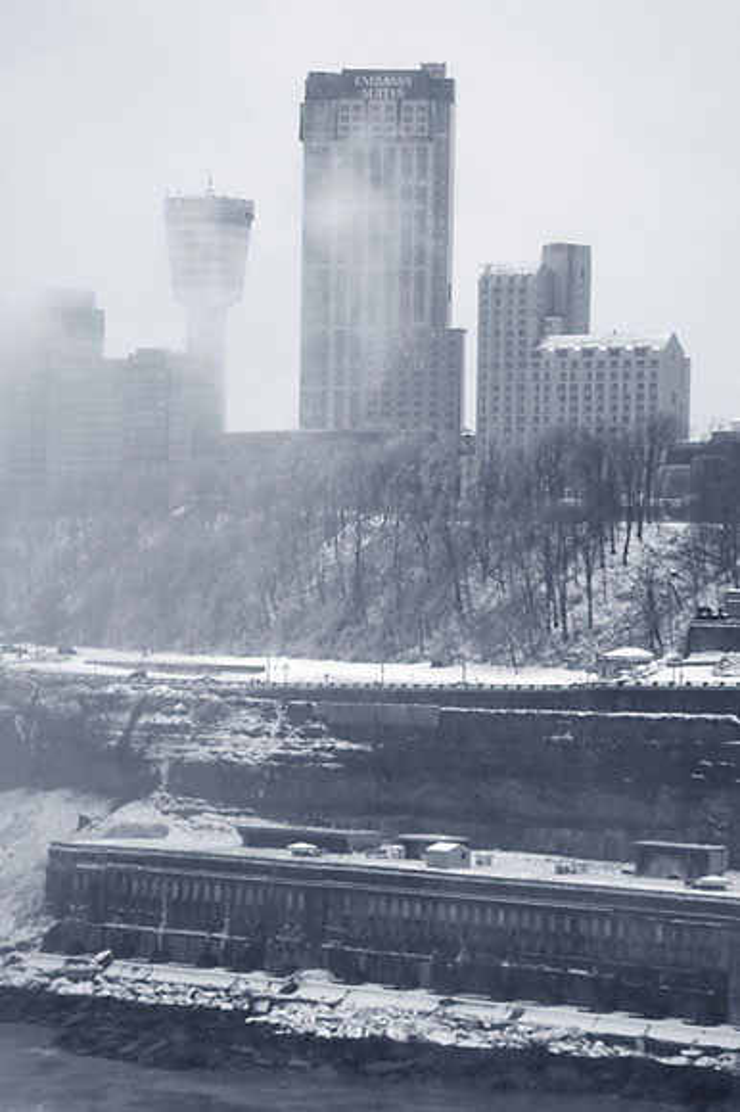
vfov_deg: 13.4
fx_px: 4723
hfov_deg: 9.0
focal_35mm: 153
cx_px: 370
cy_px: 556
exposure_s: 1/200
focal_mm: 102
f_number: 5.6
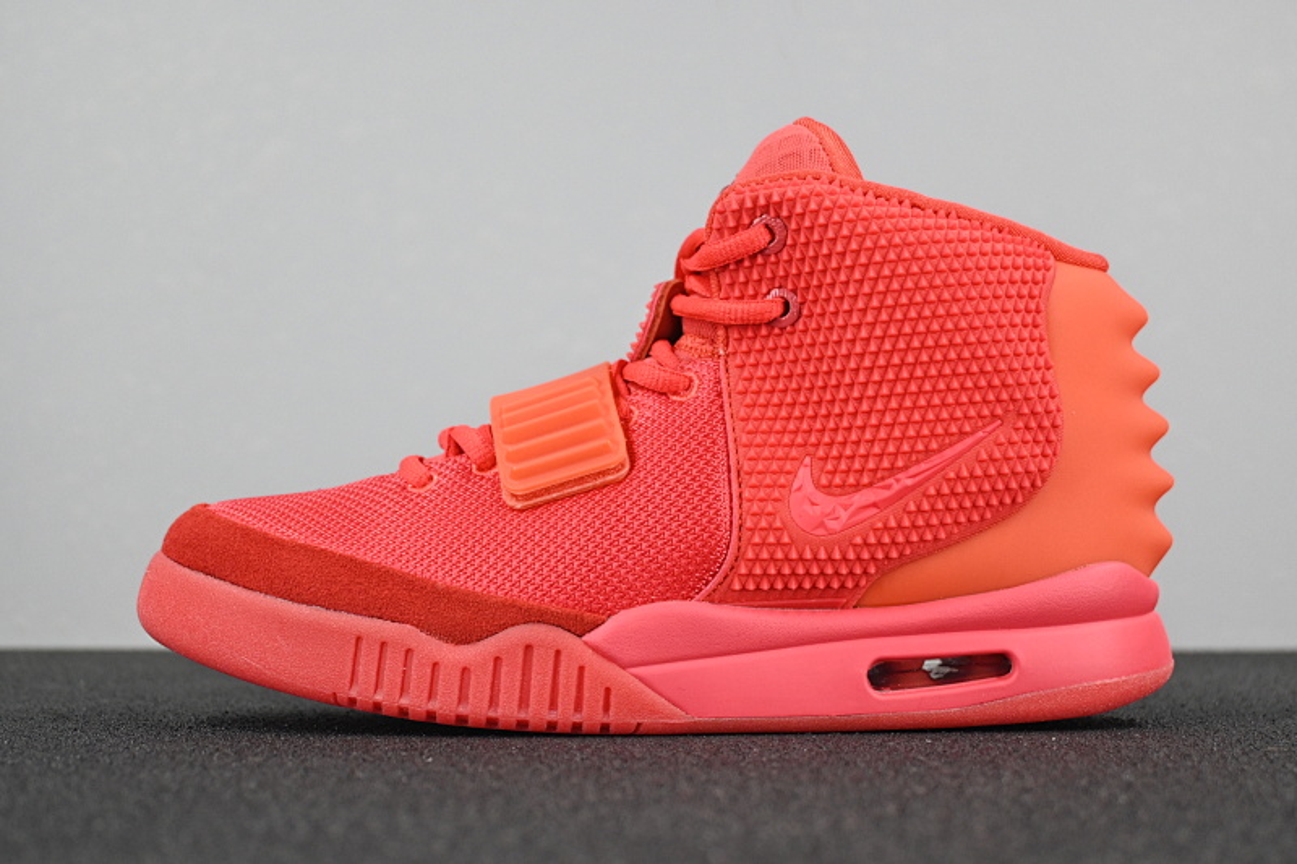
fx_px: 2161
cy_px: 432
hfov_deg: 33.4
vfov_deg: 22.6
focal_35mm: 60
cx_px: 648
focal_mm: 40
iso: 1000
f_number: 5.6
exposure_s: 1/125
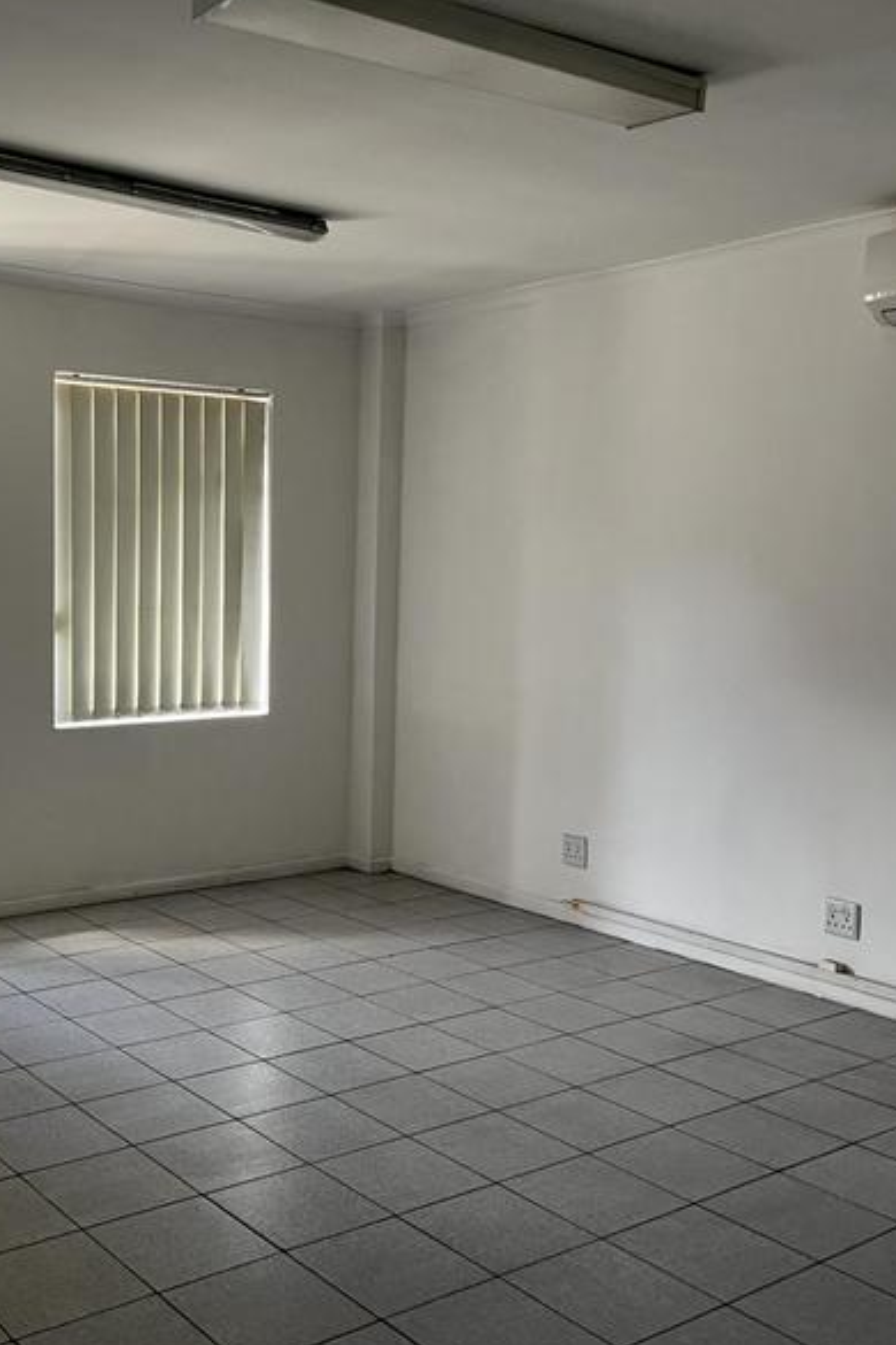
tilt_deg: -2.1
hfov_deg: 34.9
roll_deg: -1.1
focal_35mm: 37
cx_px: 193
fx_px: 1381
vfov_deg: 51.9
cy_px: 669
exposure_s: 1/60
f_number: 1.6
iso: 160
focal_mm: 5.1
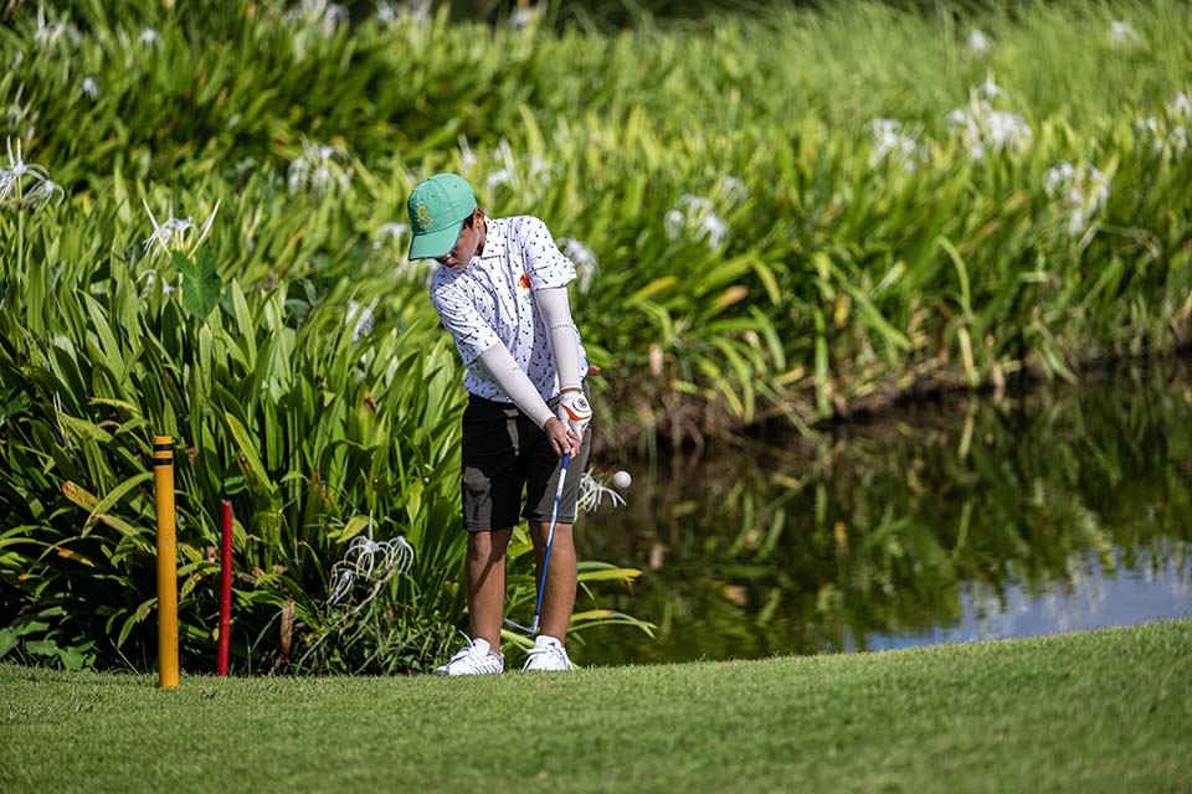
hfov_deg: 10.3
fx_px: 6622
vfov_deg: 6.9
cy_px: 397
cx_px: 596
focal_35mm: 200
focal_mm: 200
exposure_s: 1/5000
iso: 360
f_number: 3.2
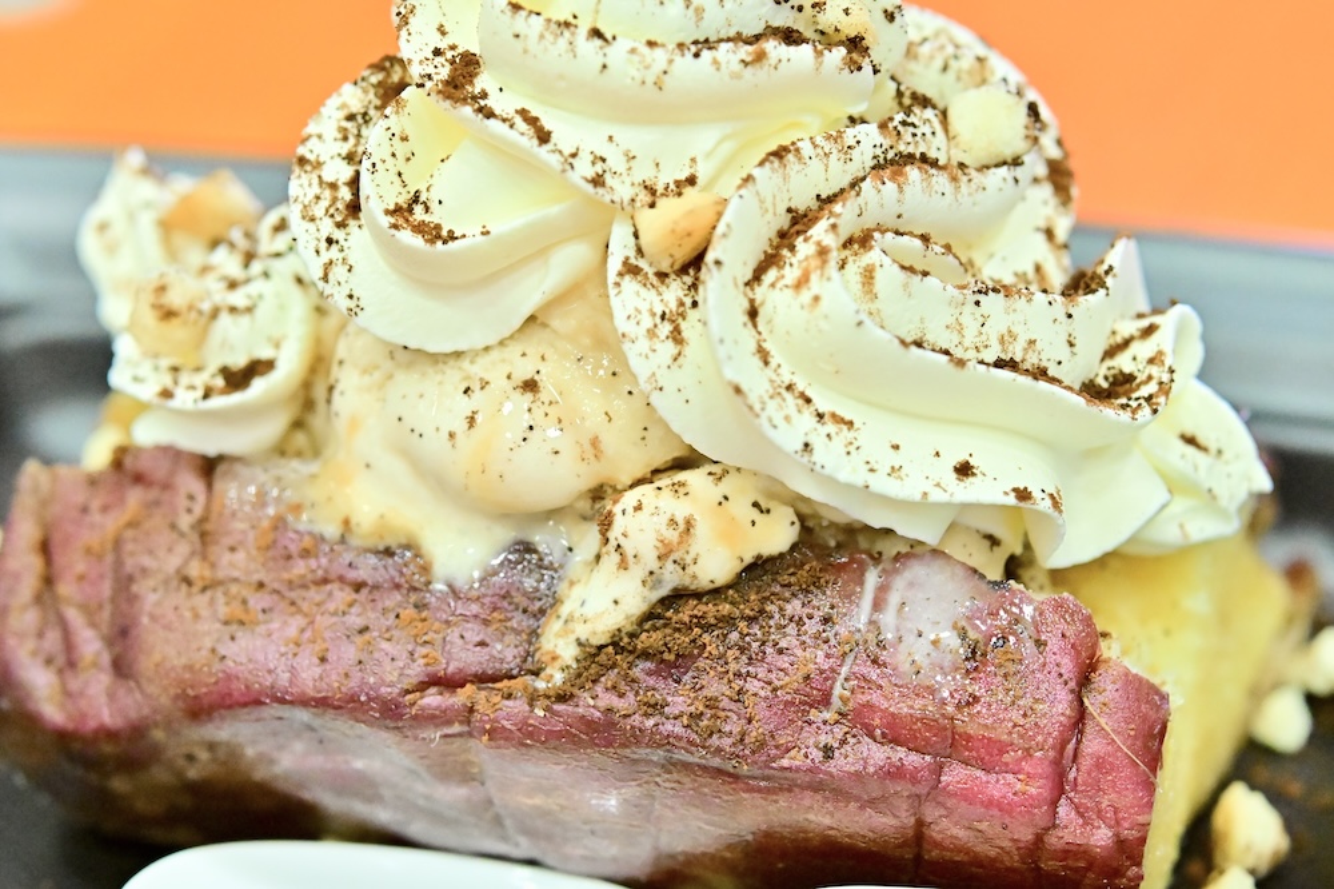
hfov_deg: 22.6
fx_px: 3334
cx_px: 667
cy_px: 444
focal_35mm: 90
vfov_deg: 15.2
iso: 4000
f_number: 5.6
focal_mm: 60
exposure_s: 1/125
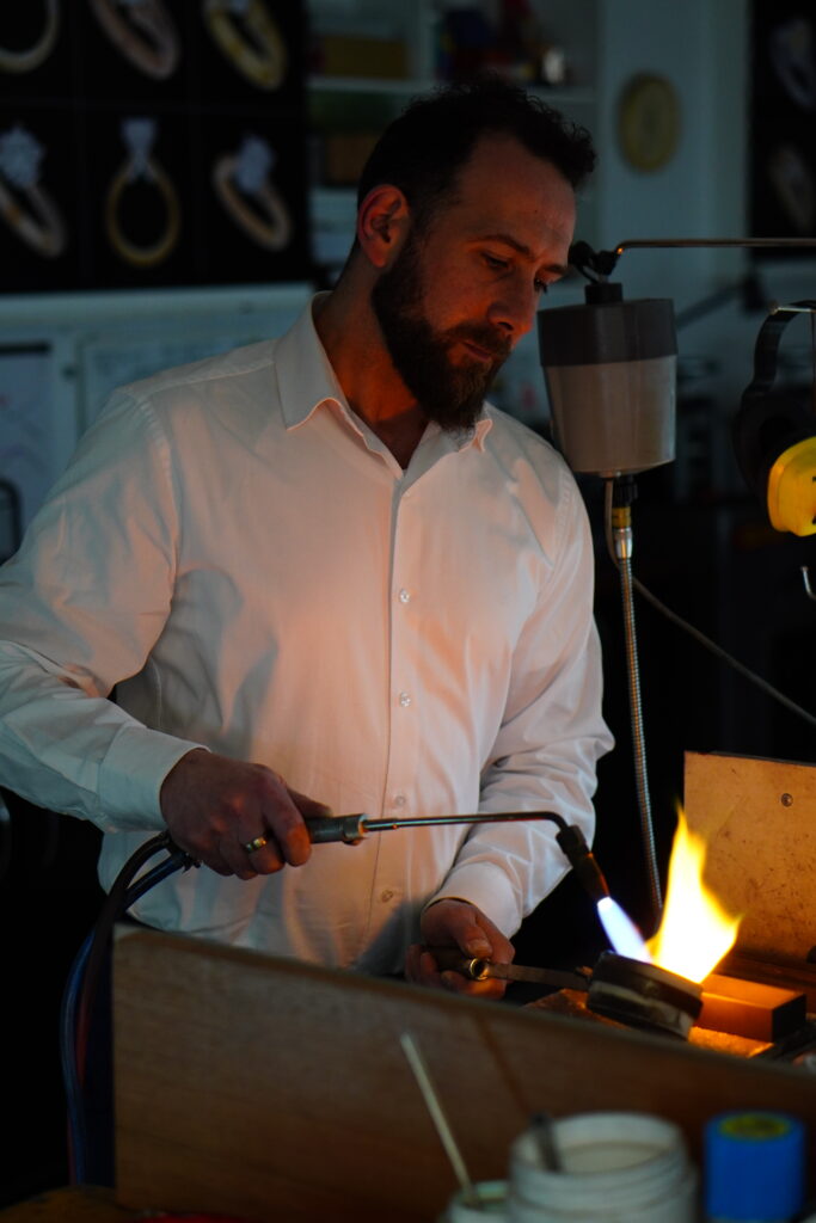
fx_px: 2549
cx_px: 408
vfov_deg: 27.0
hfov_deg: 18.2
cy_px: 612
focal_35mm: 75
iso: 800
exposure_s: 1/125
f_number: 2.2
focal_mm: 50
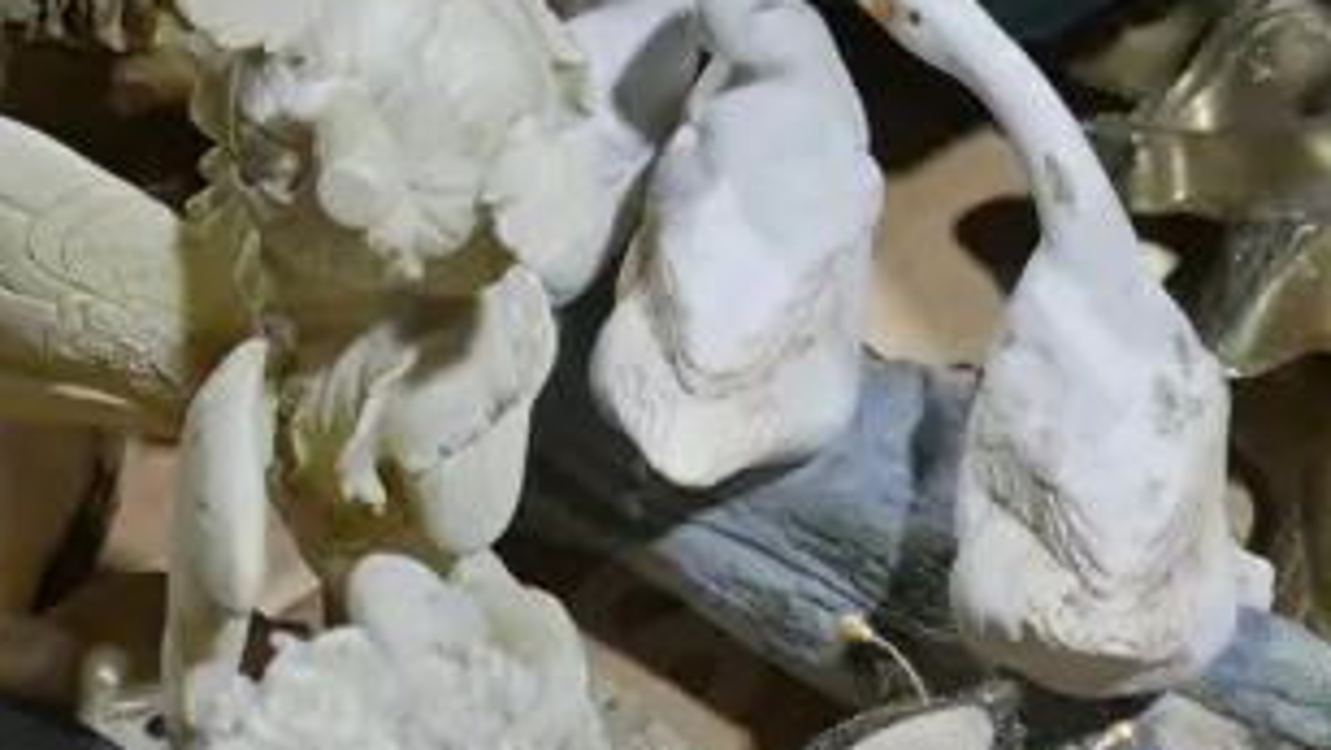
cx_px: 1028
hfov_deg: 16.3
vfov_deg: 9.3
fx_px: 4625
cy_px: 366
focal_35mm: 131
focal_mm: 18
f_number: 4
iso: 200
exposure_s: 1/60
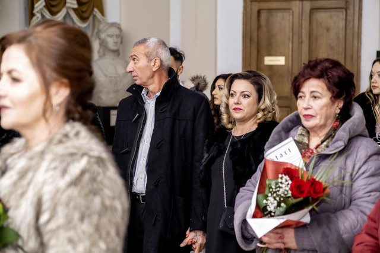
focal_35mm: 83
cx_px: 190
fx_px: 876
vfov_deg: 16.5
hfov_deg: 24.5
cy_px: 126
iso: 1000
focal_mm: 55
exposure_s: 1/160
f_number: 2.8
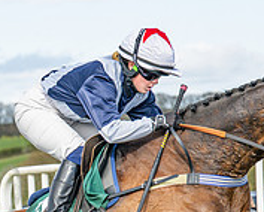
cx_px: 108
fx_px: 2433
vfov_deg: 5.0
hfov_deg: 6.2
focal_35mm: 311
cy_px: 269
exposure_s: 1/1600
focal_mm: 87
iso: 400
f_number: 4.5
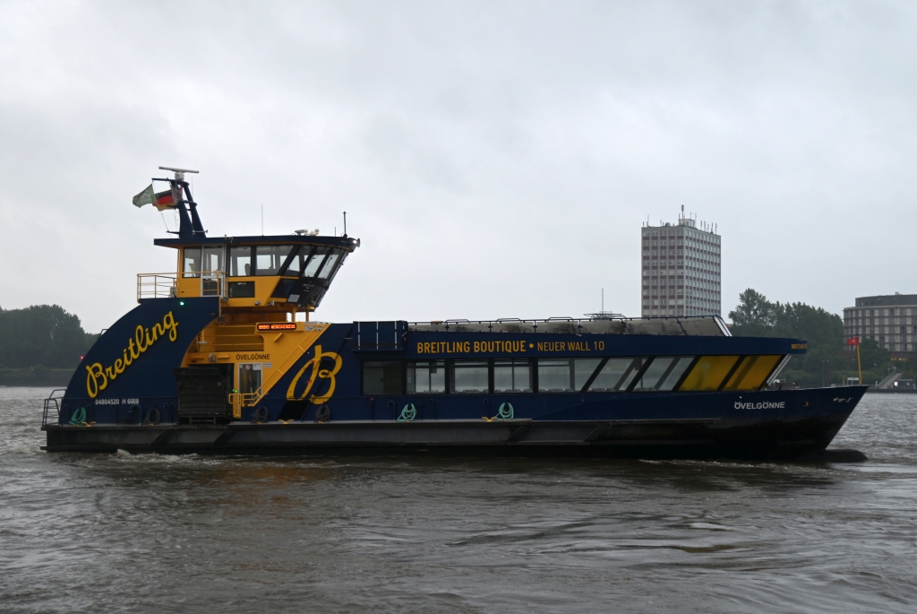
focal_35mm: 58
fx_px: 1479
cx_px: 458
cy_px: 307
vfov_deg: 23.4
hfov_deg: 34.5
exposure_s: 1/60
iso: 360
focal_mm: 58
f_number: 4
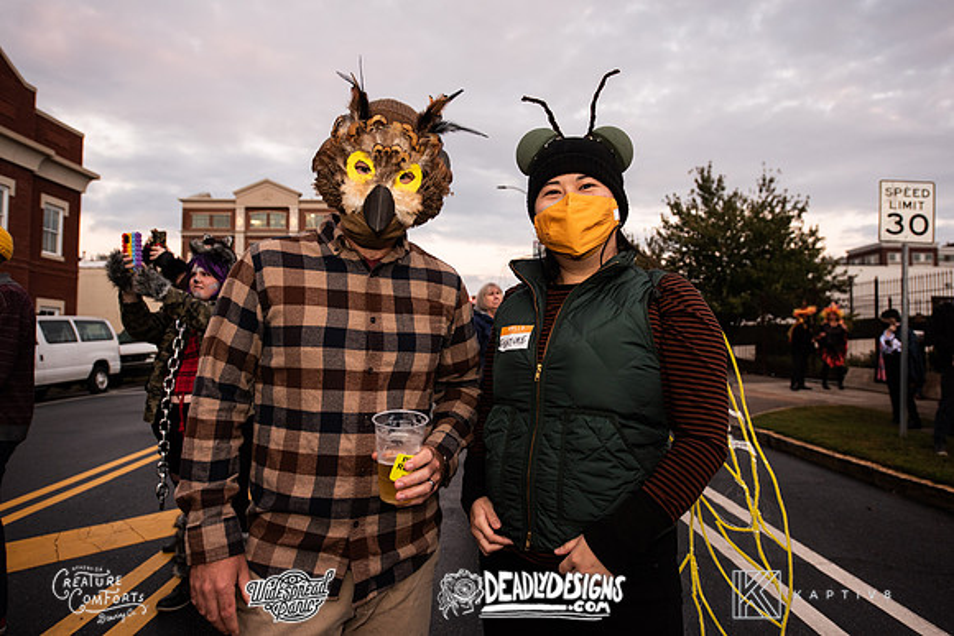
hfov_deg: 73.7
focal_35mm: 24
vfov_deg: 53.2
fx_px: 636
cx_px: 477
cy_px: 318
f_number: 4
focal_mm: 24
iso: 800
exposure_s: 1/100
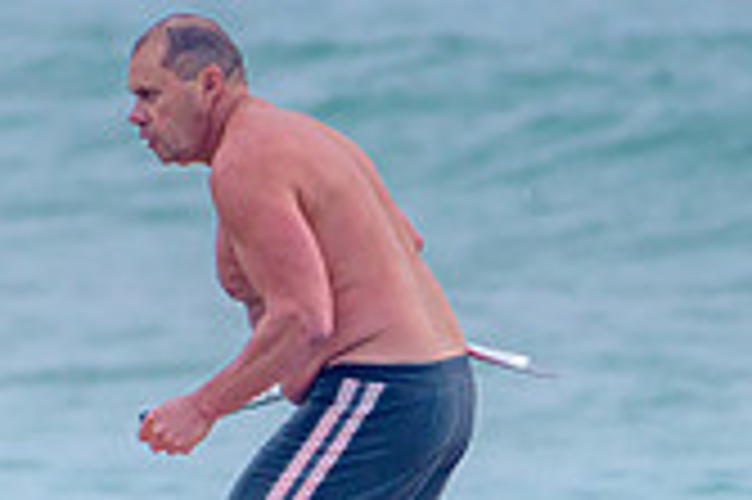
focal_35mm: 2130
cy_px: 785
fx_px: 44449
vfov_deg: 0.6
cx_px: 299
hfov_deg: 1.0
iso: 450
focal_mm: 500
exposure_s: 1/2000
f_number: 5.6
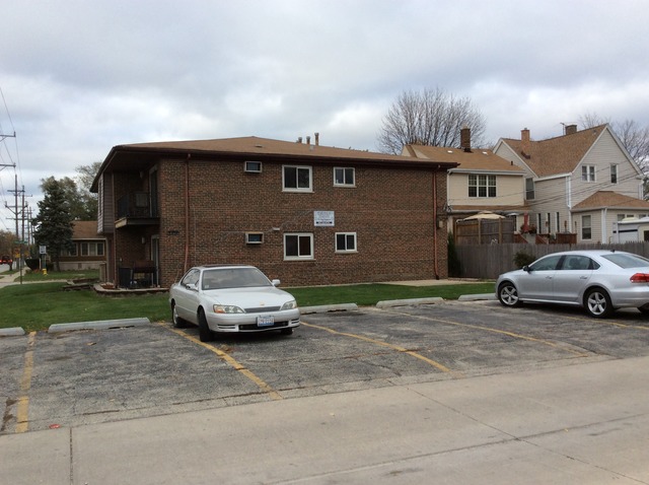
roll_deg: +0.6
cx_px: 324
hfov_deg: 56.9
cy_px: 242
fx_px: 599
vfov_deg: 44.1
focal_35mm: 32
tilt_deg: -3.0
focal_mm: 3.3
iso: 32
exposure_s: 1/235
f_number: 2.4
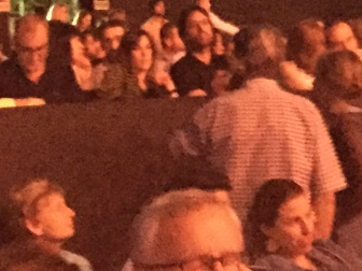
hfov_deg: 14.3
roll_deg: +4.4
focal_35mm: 138
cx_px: 209
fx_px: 1443
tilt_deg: +13.9
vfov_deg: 10.2
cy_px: -191
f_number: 2.2
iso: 2000
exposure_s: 1/17
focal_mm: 4.15
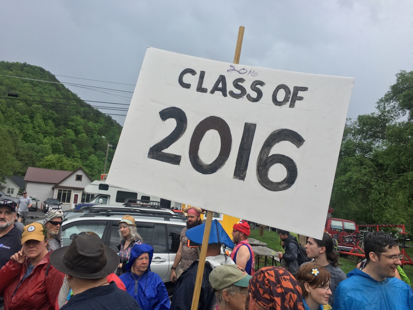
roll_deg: -4.5
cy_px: 155
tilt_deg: +9.0
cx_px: 206
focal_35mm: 29
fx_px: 346
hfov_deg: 61.7
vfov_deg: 48.2
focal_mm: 4.15
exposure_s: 1/680
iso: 25
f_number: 2.2
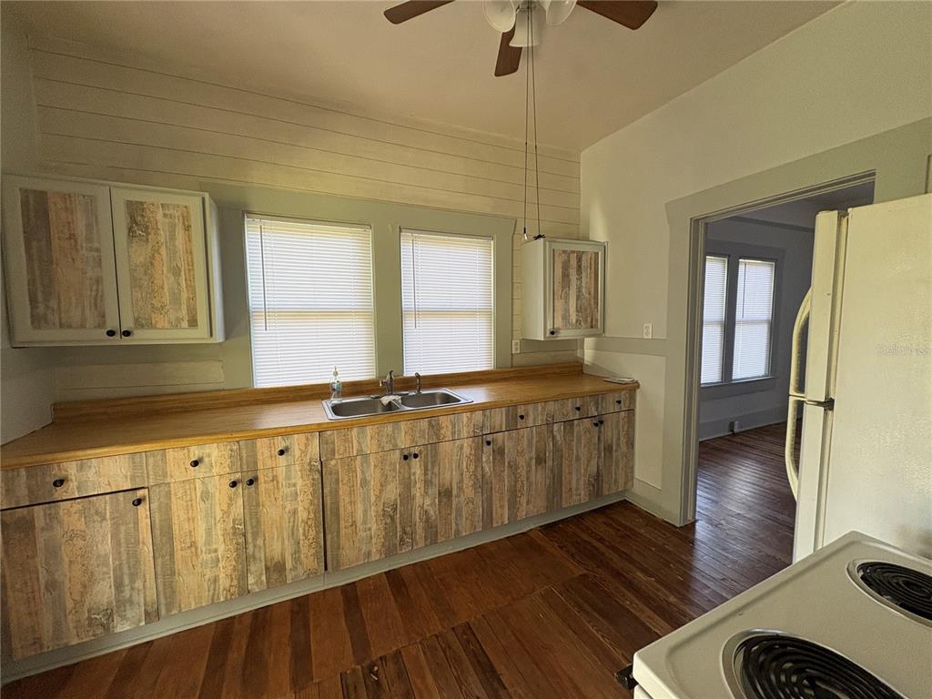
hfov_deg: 102.1
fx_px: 377
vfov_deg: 85.7
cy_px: 350
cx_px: 466
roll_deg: +1.7
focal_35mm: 14
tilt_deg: -4.7
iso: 160
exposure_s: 1/99
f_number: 2.2
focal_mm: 2.22
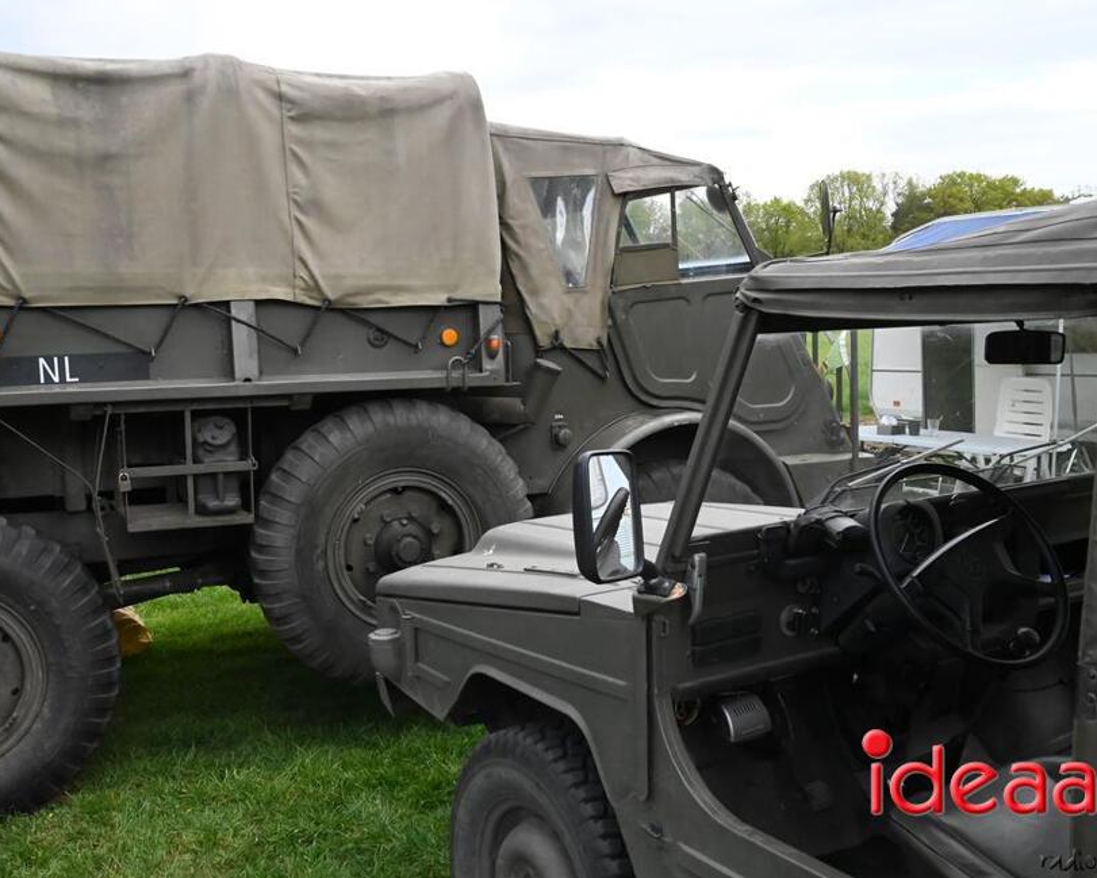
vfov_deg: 38.2
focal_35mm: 39
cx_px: 515
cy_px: 435
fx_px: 1266
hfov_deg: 46.8
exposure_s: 1/1250
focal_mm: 34
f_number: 18
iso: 12800
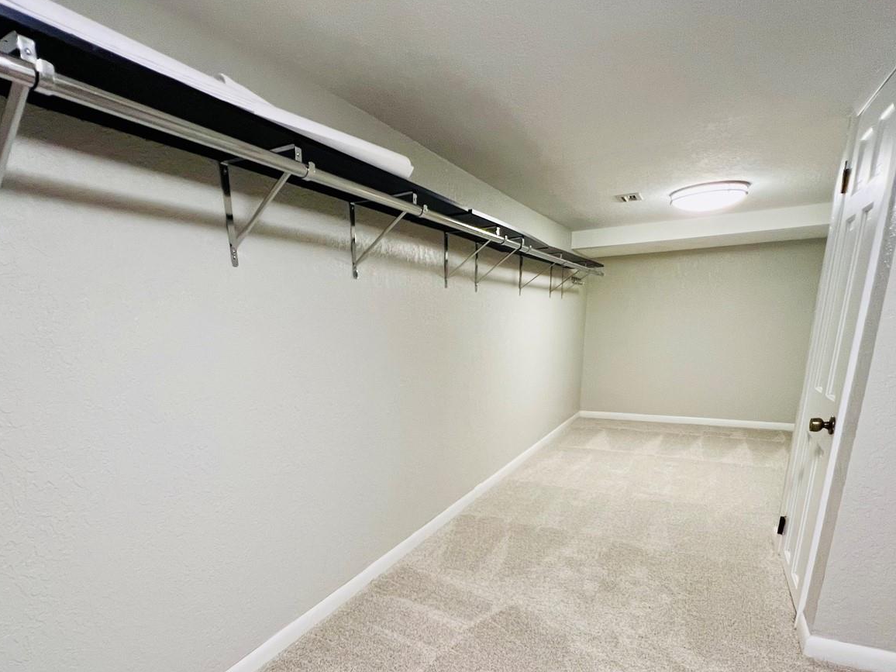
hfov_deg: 87.4
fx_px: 466
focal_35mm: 18
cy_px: 456
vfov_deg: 69.3
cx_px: 400
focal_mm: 1.57
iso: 200
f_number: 1.8
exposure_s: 1/60
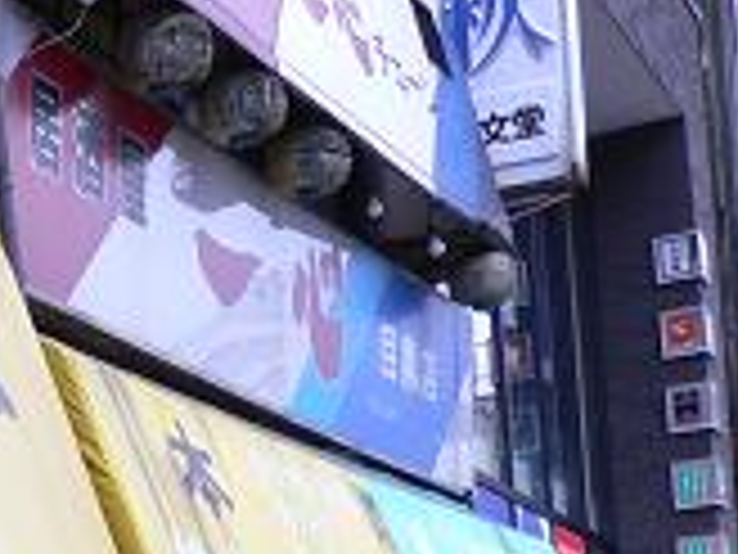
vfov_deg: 13.1
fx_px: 2324
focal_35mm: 109
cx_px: -184
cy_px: 739
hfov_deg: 17.1
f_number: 2.8
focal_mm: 5.8
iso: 100
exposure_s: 1/25
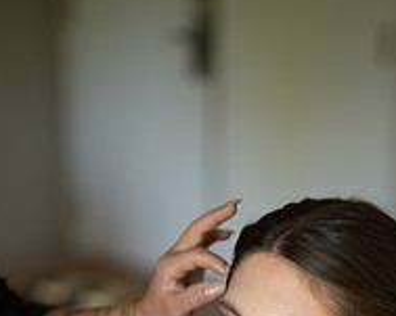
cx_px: 239
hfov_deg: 17.1
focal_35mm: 112
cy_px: 456
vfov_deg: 13.1
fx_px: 1312
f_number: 1.3
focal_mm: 50
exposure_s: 1/320
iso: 400
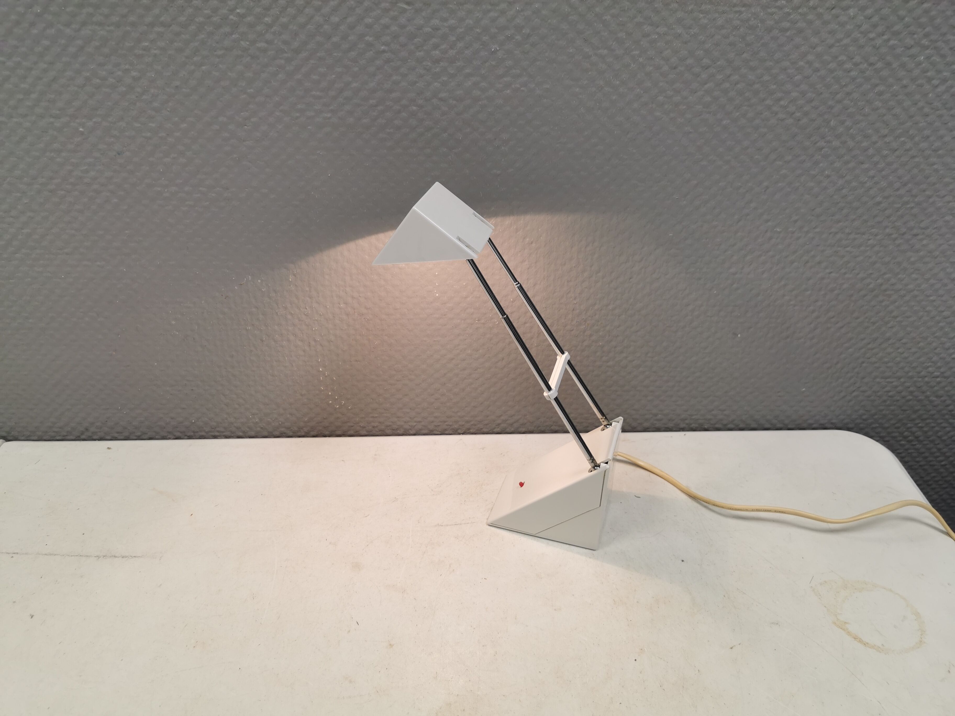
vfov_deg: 51.4
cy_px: 358
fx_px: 745
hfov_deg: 65.3
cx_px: 478
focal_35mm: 27
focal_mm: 5.56
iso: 64
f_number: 1.6
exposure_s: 1/100
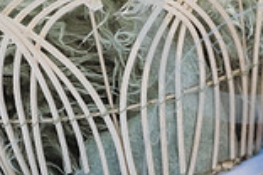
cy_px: -22
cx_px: 421
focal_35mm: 196
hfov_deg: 10.1
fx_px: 1432
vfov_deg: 7.0
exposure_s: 1/400
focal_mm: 42
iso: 200
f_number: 2.8
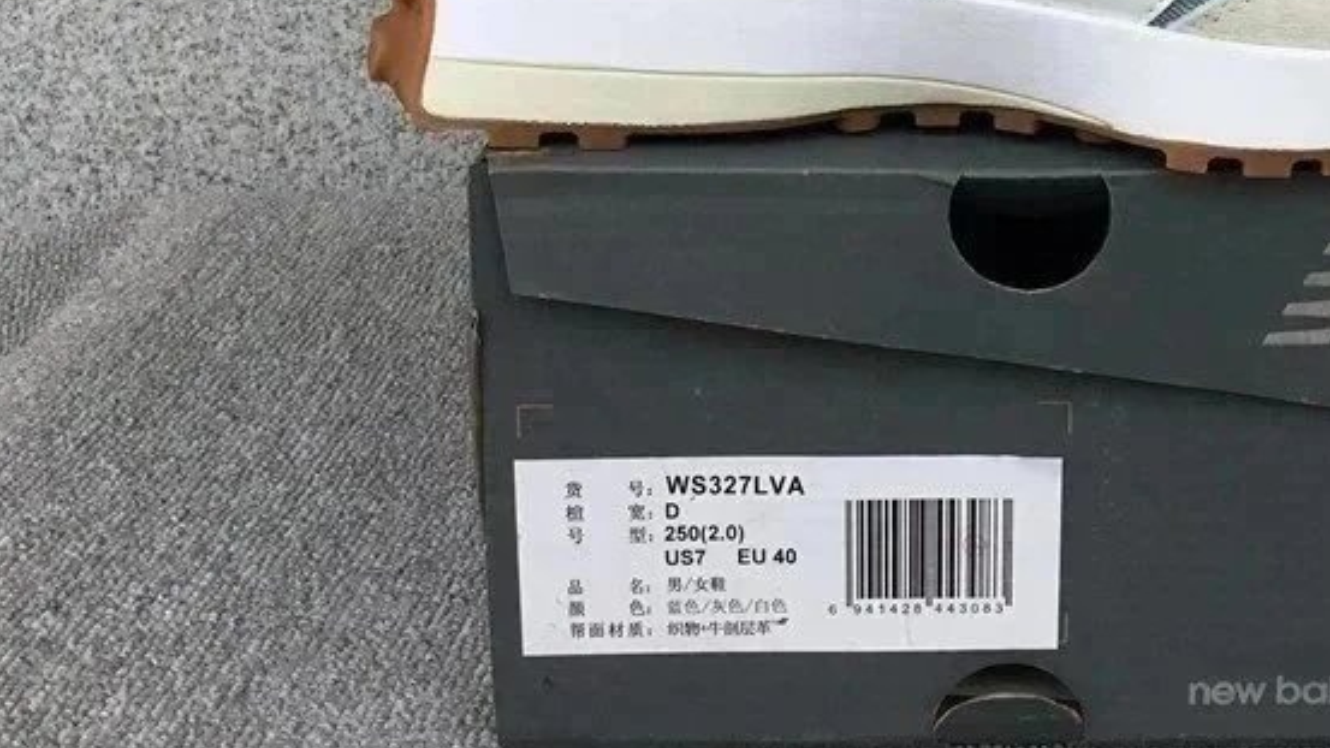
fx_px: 1940
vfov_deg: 21.2
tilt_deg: -16.0
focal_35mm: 55
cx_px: 1058
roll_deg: -0.9
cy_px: 44
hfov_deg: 36.6
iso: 25
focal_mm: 3.3
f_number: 2.4
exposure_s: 1/247
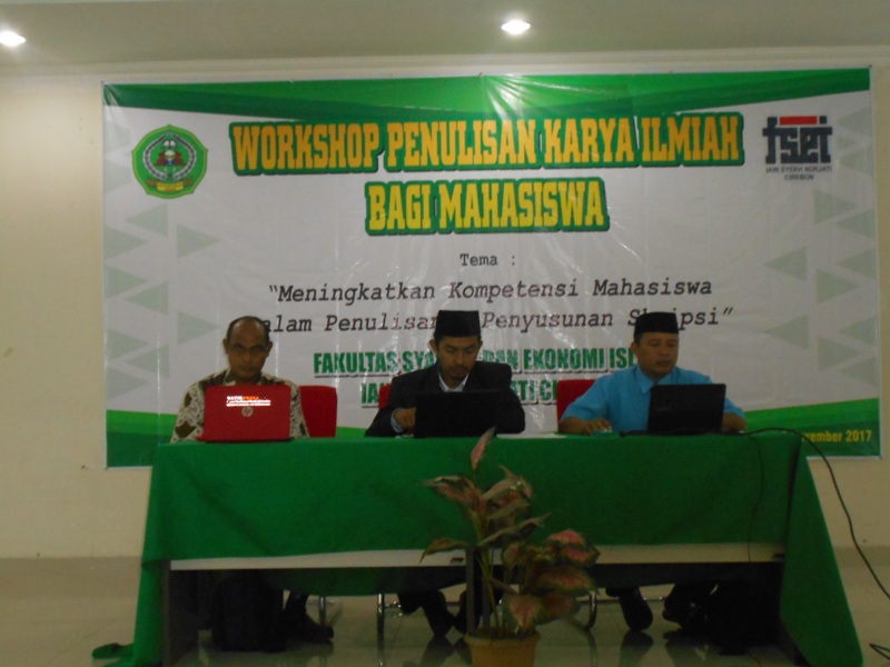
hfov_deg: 38.2
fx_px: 1286
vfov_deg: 29.1
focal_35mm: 50
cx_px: 445
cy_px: 334
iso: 640
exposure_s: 1/60
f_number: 4.5
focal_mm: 8.8
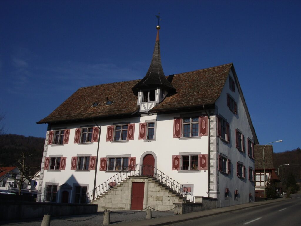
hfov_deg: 52.6
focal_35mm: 35
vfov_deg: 40.7
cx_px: 150
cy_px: 113
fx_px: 304
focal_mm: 5.8
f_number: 4.3
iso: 80
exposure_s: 1/1000
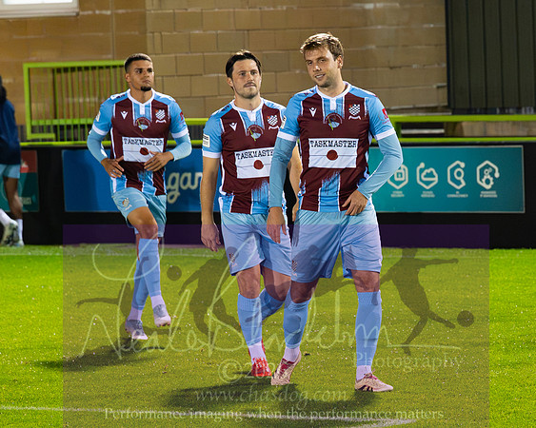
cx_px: 367
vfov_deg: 6.0
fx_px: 4094
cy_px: 226
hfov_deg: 7.5
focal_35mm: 258
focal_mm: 110
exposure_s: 1/400
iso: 6400
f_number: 5
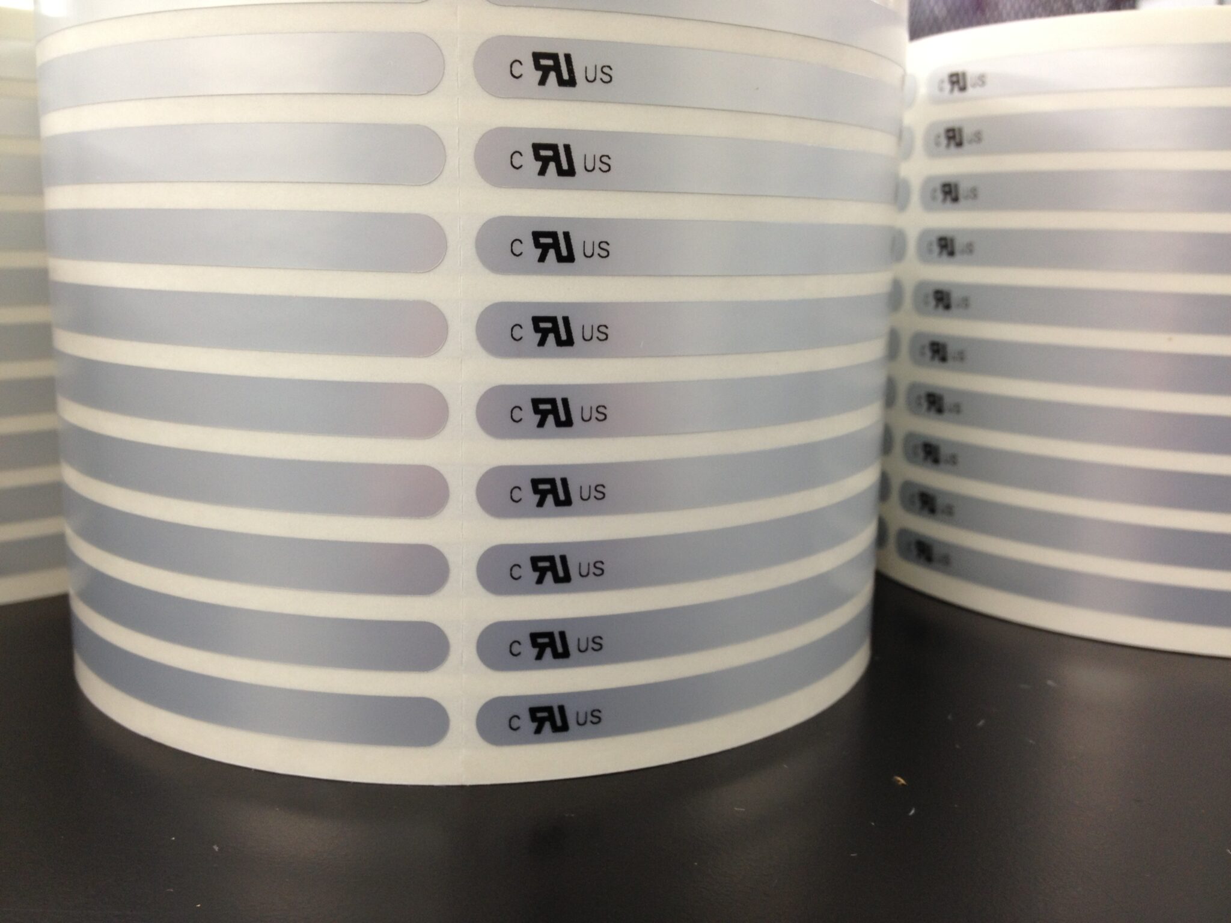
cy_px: 462
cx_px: 616
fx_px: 1245
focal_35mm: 35
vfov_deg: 40.7
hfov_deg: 52.6
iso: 50
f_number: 2.4
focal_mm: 4.28
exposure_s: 1/24
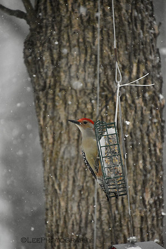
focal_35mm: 600
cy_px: 124
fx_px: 4150
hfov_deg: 2.3
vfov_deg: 3.4
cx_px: 83
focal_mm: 400
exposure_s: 1/4000
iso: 5000
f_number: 6.3
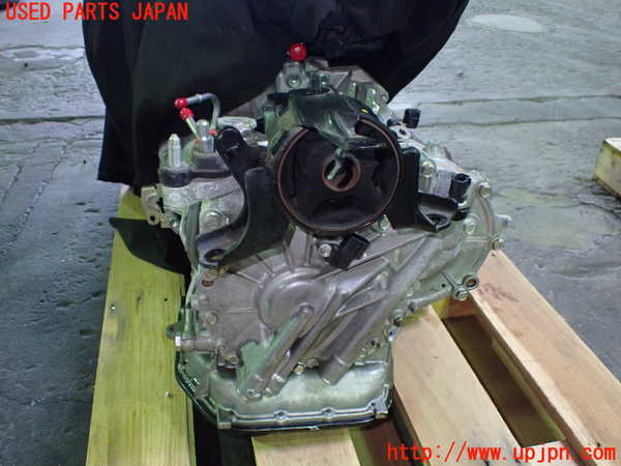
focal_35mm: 30
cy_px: 233
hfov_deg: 60.0
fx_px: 538
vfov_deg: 46.8
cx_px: 310
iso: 800
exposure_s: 1/30
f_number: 2.3
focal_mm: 5.4
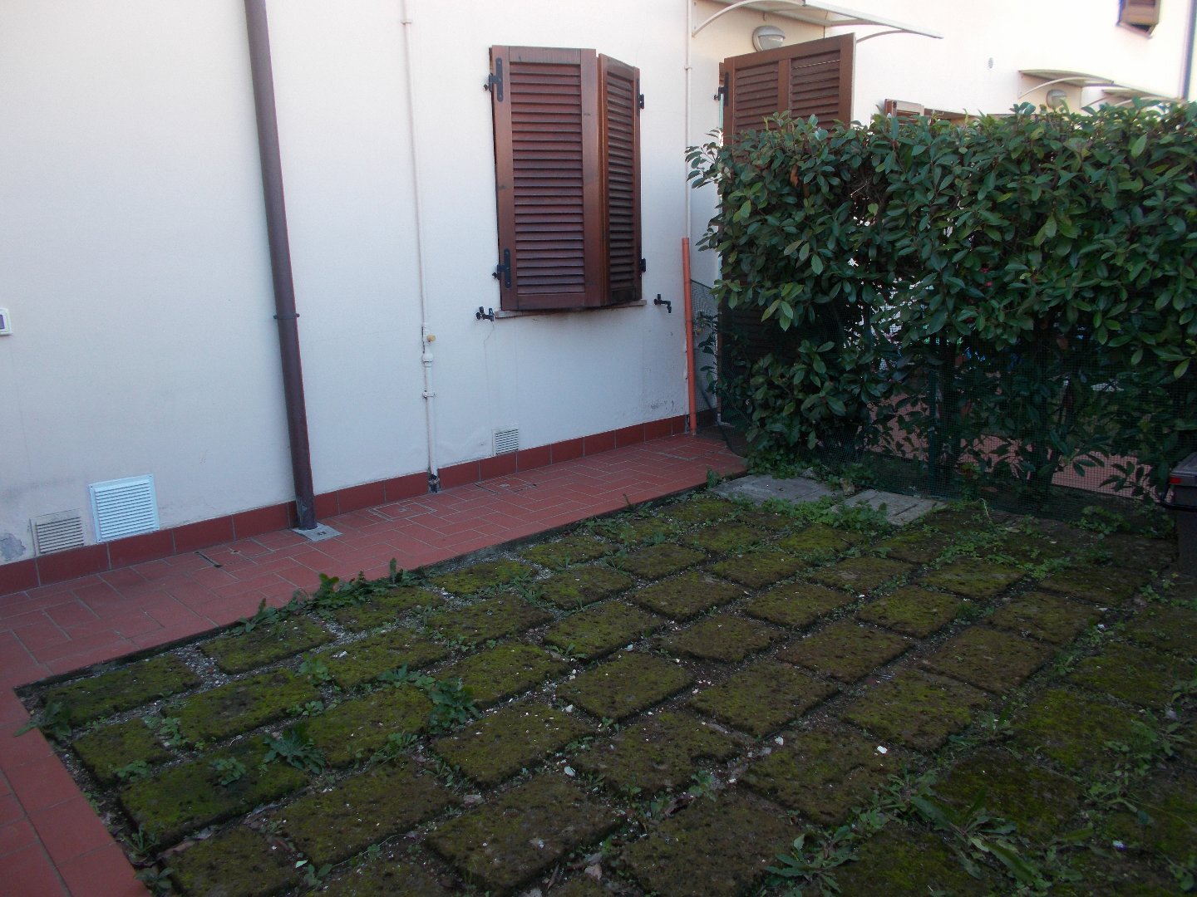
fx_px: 899
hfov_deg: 67.3
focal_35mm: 26
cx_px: 598
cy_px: 448
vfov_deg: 53.1
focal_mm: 4.6
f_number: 3.2
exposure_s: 1/100
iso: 80
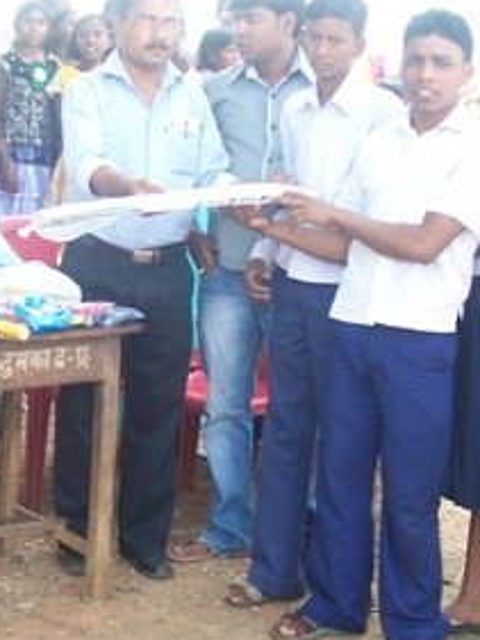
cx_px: 30
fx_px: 1478
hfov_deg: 18.1
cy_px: 366
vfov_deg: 24.4
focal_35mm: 80
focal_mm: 7.6
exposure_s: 1/80
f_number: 3
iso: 80
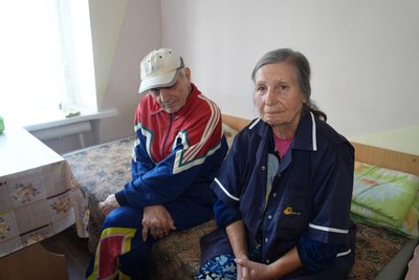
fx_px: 314
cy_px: 140
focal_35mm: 27
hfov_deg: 67.4
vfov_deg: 48.0
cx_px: 210
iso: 2500
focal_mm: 27
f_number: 4
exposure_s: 1/160
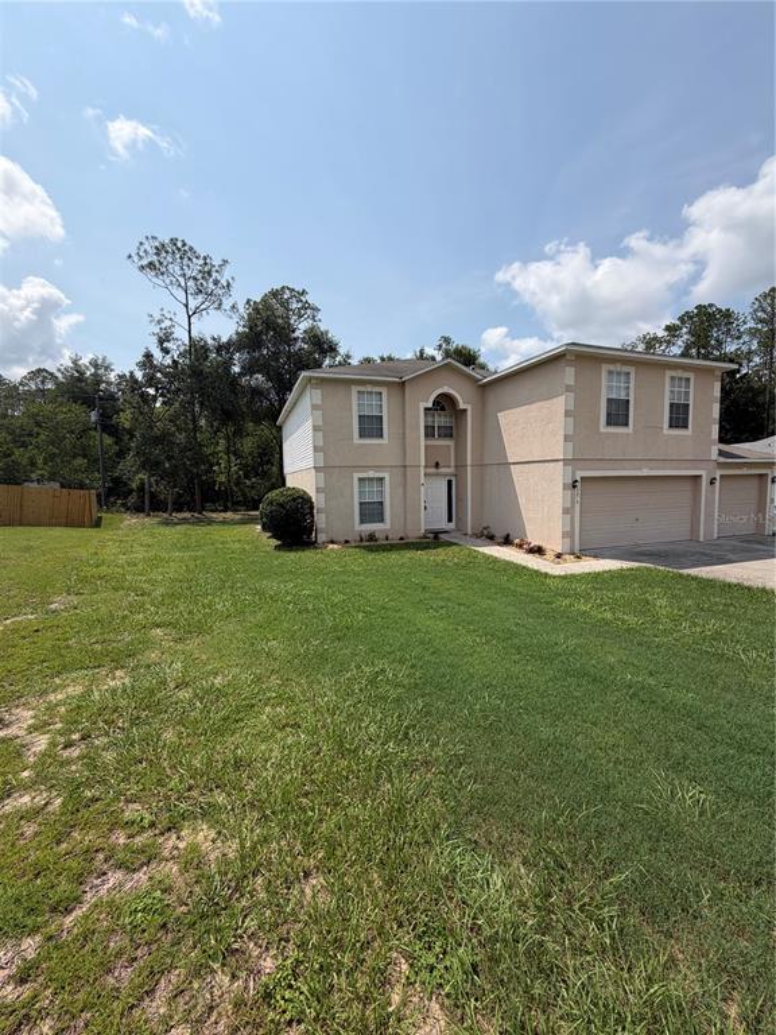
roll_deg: +1.0
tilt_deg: -5.5
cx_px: 388
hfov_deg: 85.7
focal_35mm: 14
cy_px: 518
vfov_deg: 102.1
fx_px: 418
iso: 20
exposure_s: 1/1167
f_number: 2.2
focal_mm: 2.22
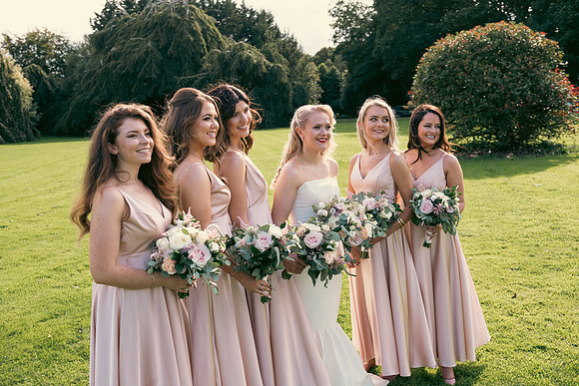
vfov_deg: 36.9
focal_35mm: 36
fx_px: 579
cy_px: 193
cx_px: 290
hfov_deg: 53.1
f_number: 5
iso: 100
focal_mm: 36
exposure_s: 1/320
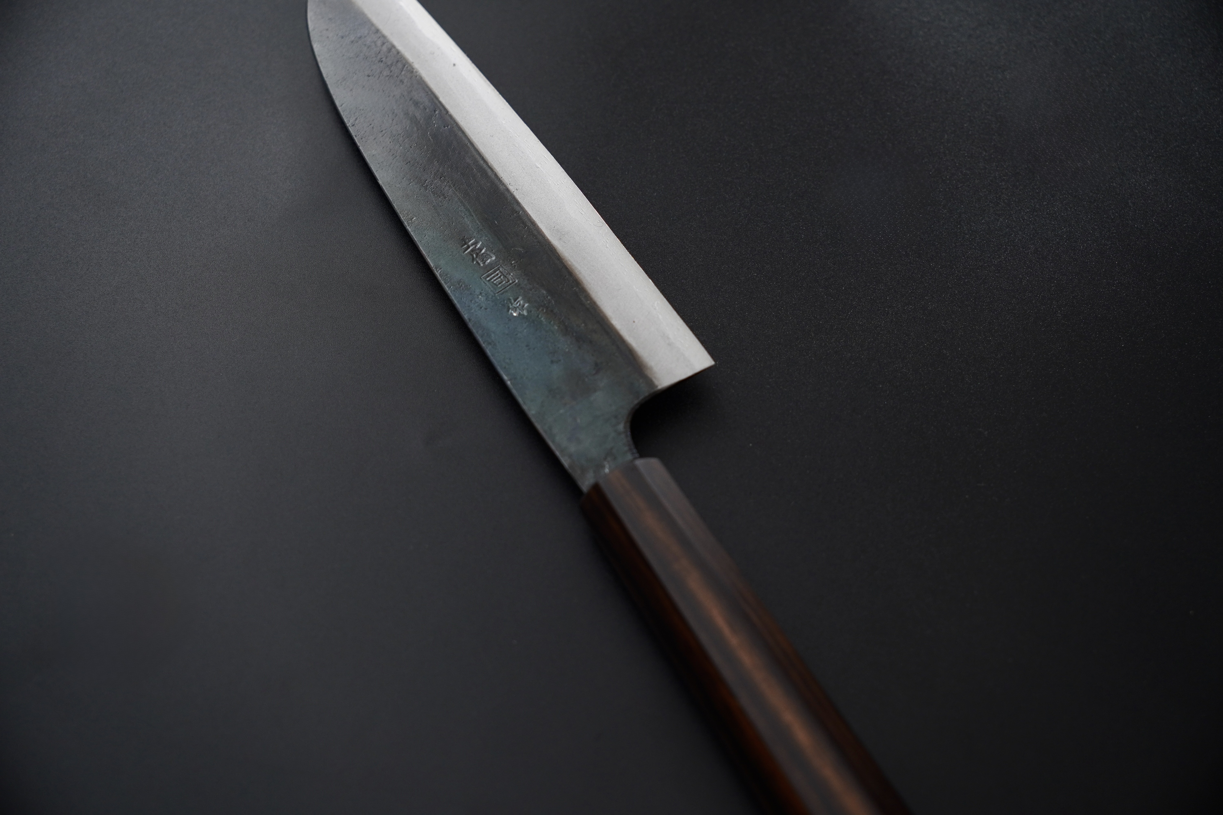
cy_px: 408
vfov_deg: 30.5
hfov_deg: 44.5
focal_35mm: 44
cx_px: 612
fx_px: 1493
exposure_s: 1/160
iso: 320
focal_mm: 29.3
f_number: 3.5
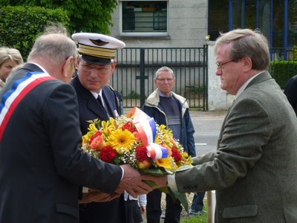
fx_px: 1124
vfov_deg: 11.3
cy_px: 112
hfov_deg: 15.1
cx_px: 148
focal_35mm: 131
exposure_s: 1/200
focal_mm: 23.4
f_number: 5.2
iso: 100
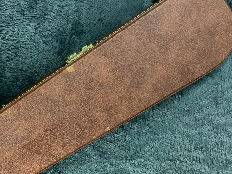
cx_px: 6
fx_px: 429
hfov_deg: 28.6
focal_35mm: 64
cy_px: 151
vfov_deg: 22.5
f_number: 1.8
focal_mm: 3
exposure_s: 1/50
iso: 32
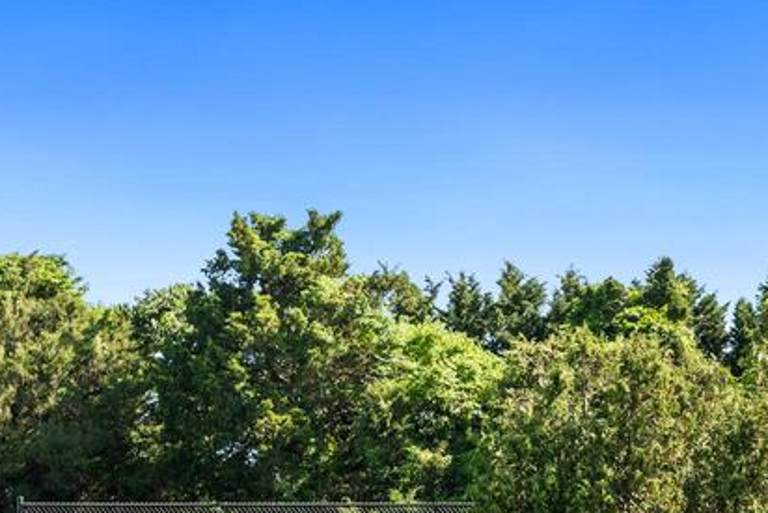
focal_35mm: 77
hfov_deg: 24.7
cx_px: 824
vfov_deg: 17.0
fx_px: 1643
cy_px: 608
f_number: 4
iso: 400
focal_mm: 21
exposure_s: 1/800
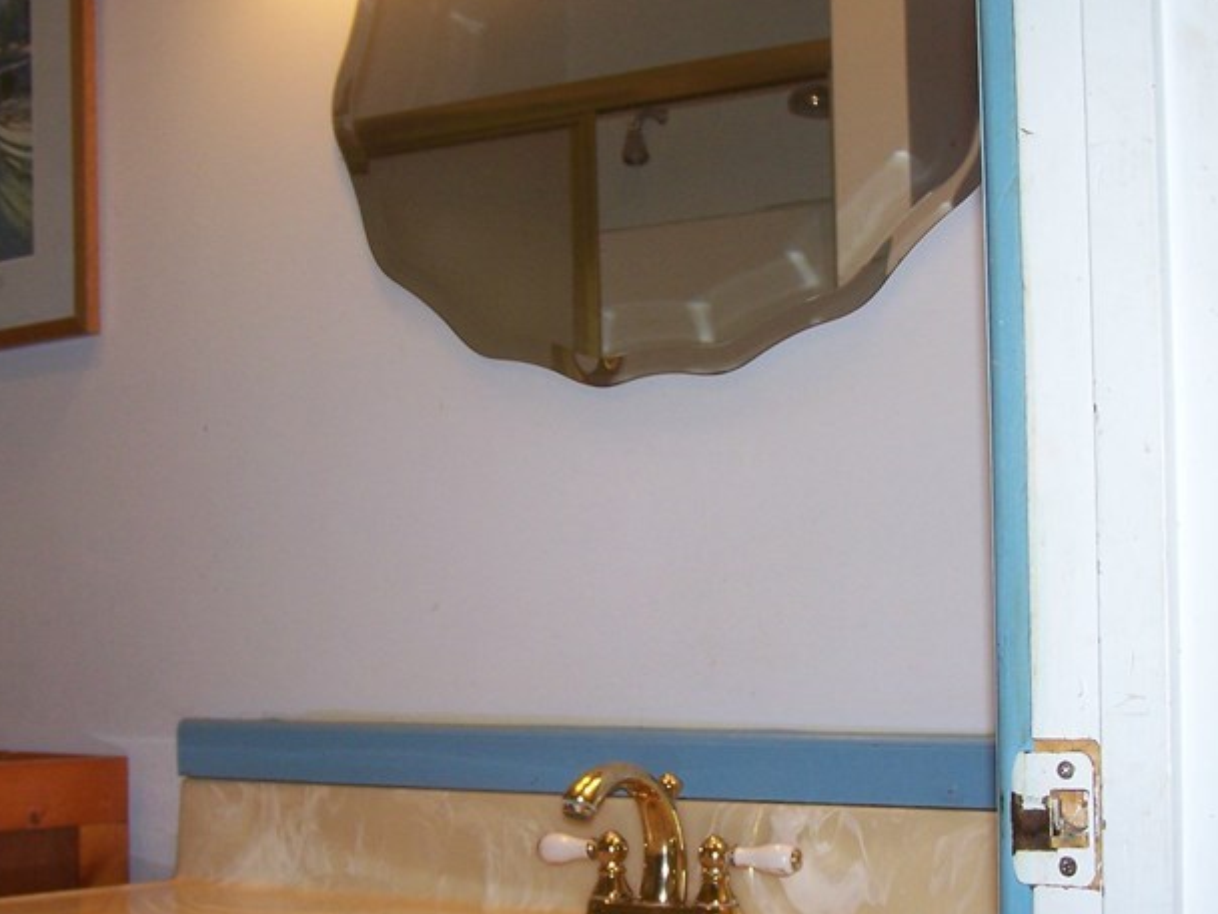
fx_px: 2252
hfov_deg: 30.3
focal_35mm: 64
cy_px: 563
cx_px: 659
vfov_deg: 22.9
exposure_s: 1/60
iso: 80
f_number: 2.8
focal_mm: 6.3
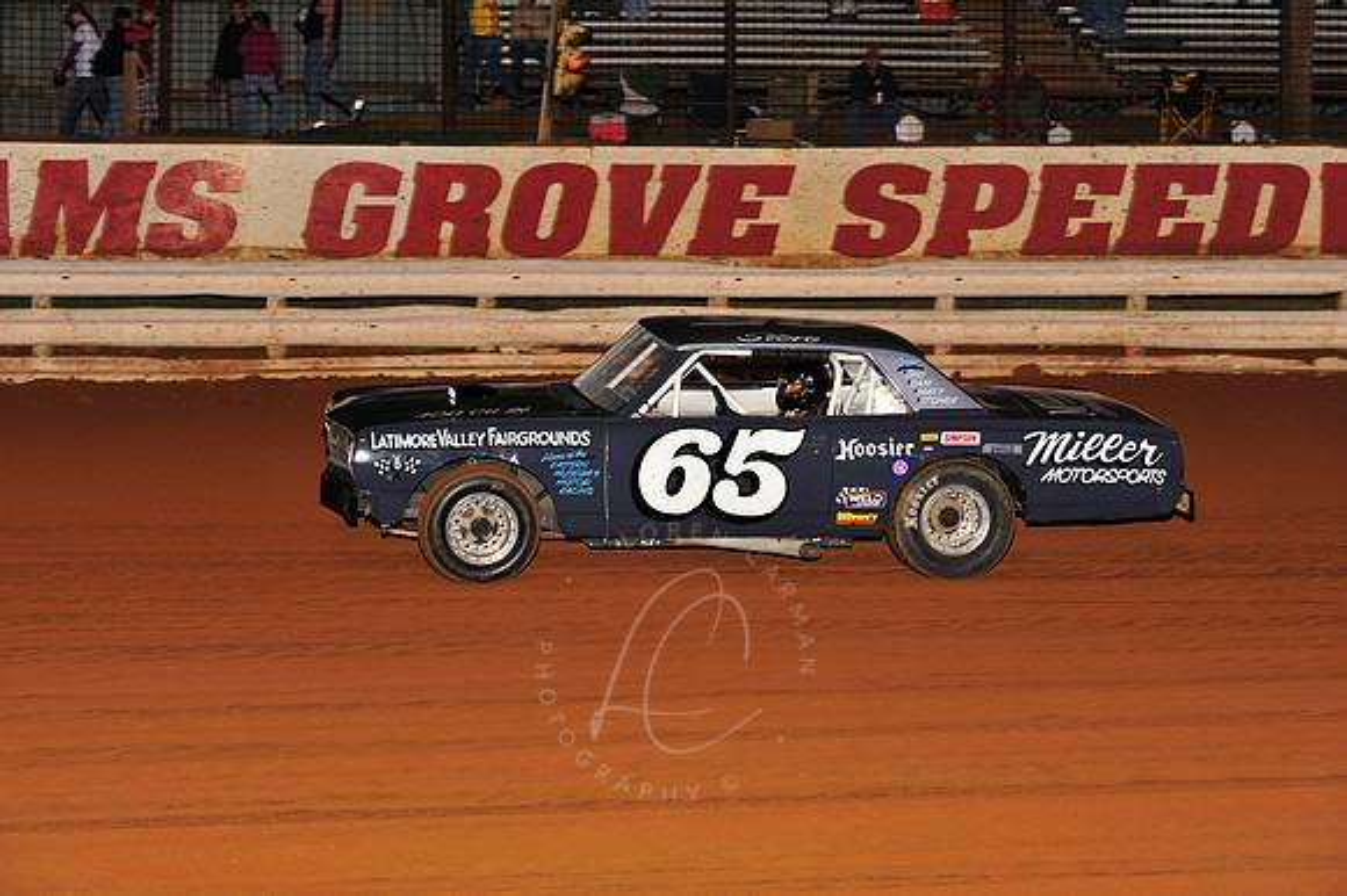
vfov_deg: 13.7
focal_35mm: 100
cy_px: 448
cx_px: 674
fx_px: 3739
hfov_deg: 20.4
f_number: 6.3
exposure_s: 1/250
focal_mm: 100
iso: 800
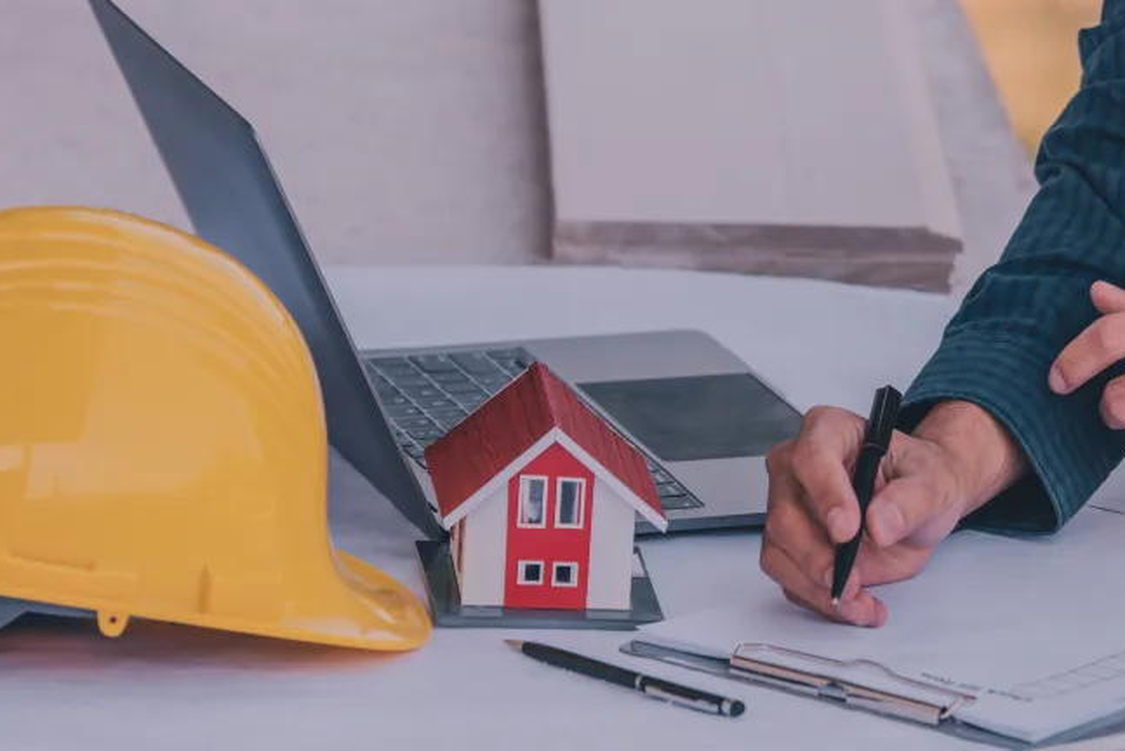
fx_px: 9059
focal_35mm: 290
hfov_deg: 7.1
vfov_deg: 4.7
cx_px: 807
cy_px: 385
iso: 100
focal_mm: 125
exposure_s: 1/320
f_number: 4
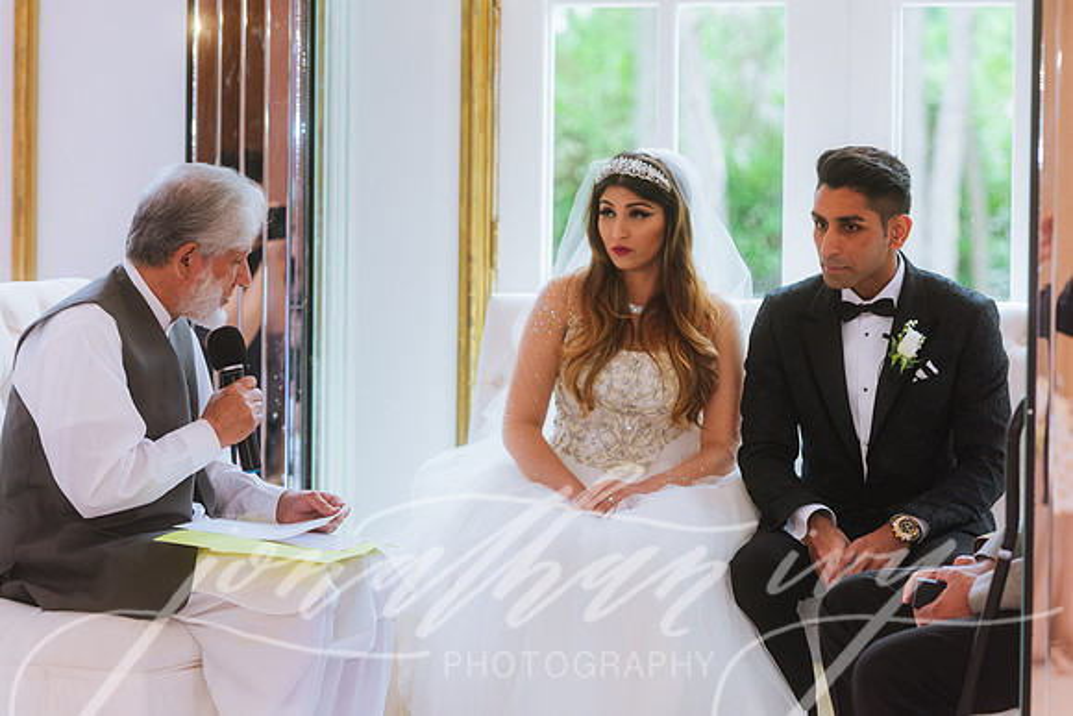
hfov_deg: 17.6
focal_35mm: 116
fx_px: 3458
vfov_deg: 11.8
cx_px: 536
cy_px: 358
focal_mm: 116
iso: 1250
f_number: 2.8
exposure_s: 1/160
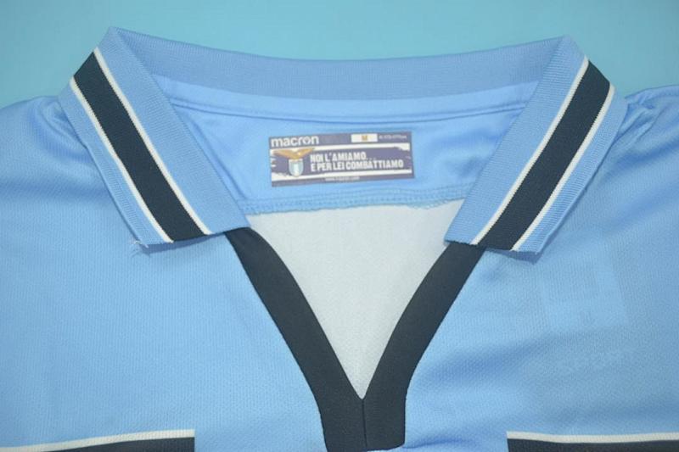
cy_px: 226
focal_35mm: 36
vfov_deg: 36.9
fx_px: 679
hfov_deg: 53.1
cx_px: 340
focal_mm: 24
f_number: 4
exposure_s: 1/125
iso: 200
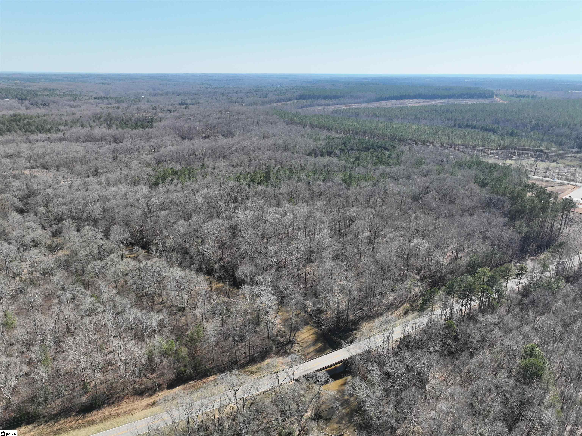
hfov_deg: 71.6
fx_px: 403
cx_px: 291
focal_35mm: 24
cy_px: 218
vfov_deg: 56.8
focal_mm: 12.29
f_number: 2.8
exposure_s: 1/400
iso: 310
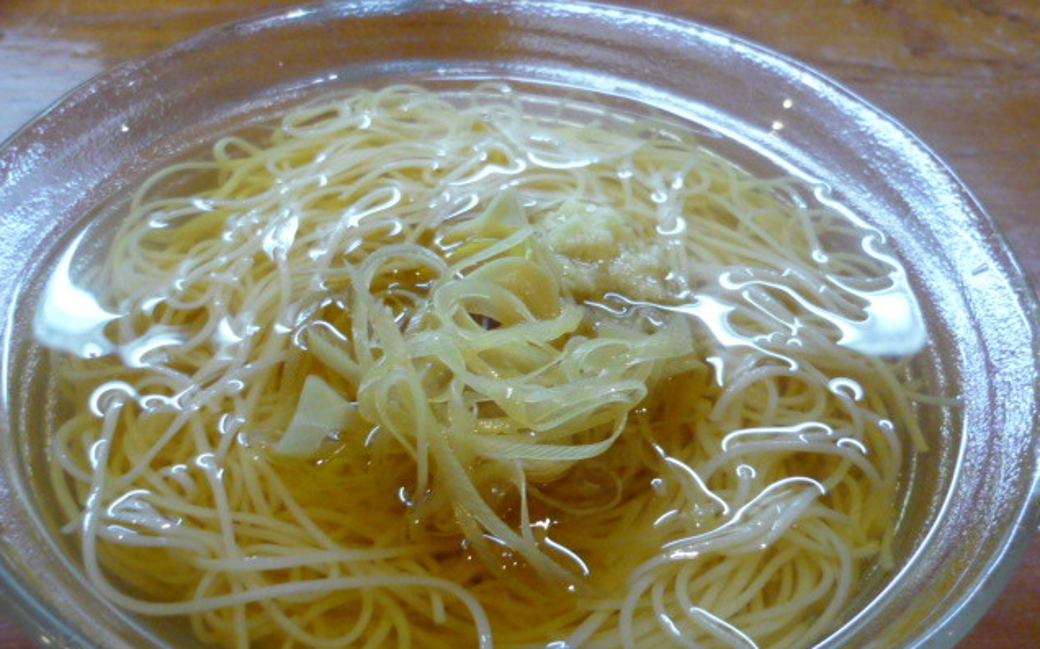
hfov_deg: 41.8
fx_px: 1360
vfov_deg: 26.8
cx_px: 518
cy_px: 371
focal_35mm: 48
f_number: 2.8
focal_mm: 5.5
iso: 400
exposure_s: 1/30
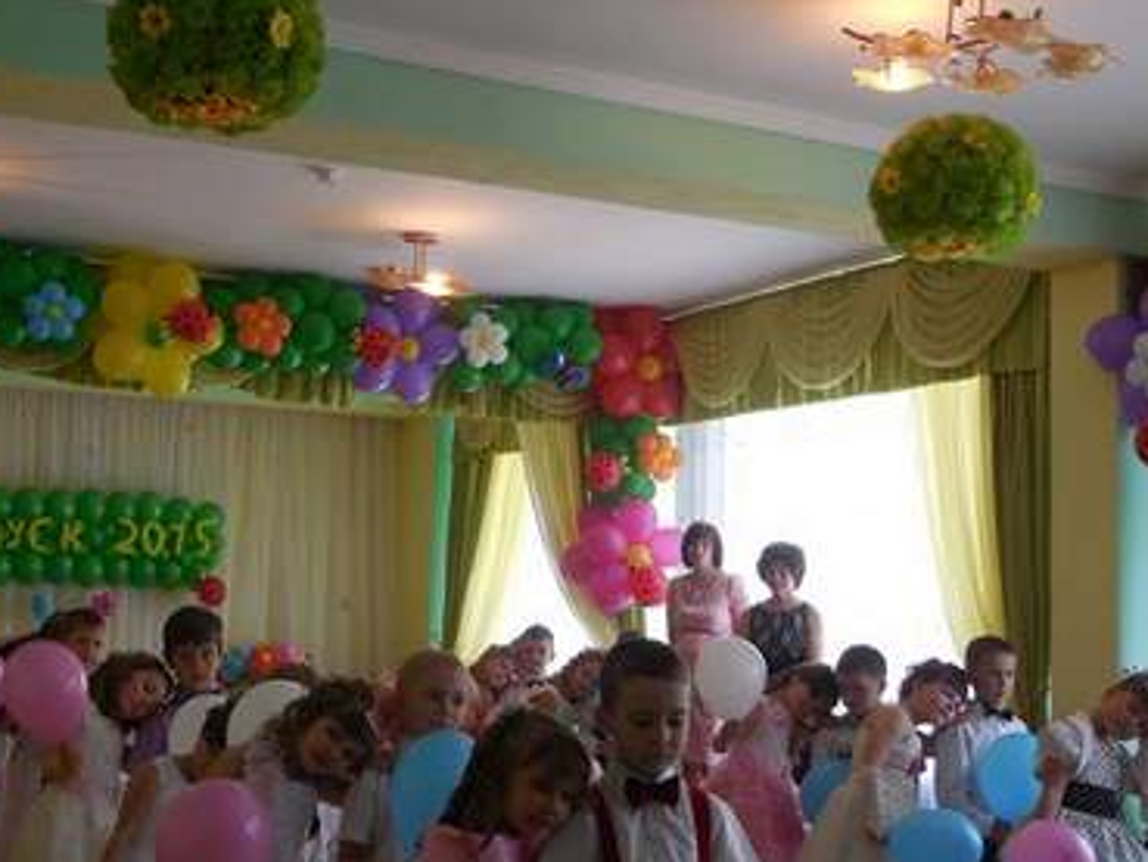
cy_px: 554
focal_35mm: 52
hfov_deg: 36.8
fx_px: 1725
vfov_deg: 27.9
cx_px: 504
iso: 125
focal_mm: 7.1
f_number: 3.6
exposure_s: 1/30
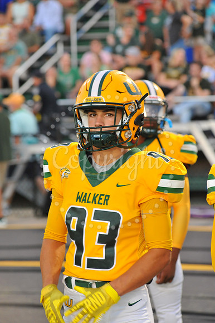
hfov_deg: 8.1
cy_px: 162
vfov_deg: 12.1
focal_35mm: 170
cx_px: 108
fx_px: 1525
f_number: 6.3
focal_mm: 170
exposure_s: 1/100
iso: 2000
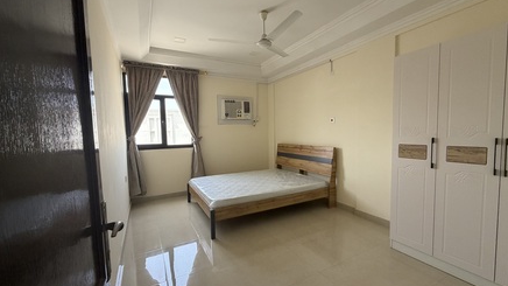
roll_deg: +1.4
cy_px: 148
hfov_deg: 99.3
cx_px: 264
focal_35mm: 16
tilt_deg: -4.9
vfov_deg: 67.0
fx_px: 215
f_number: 2.2
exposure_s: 1/121
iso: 200
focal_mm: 2.22
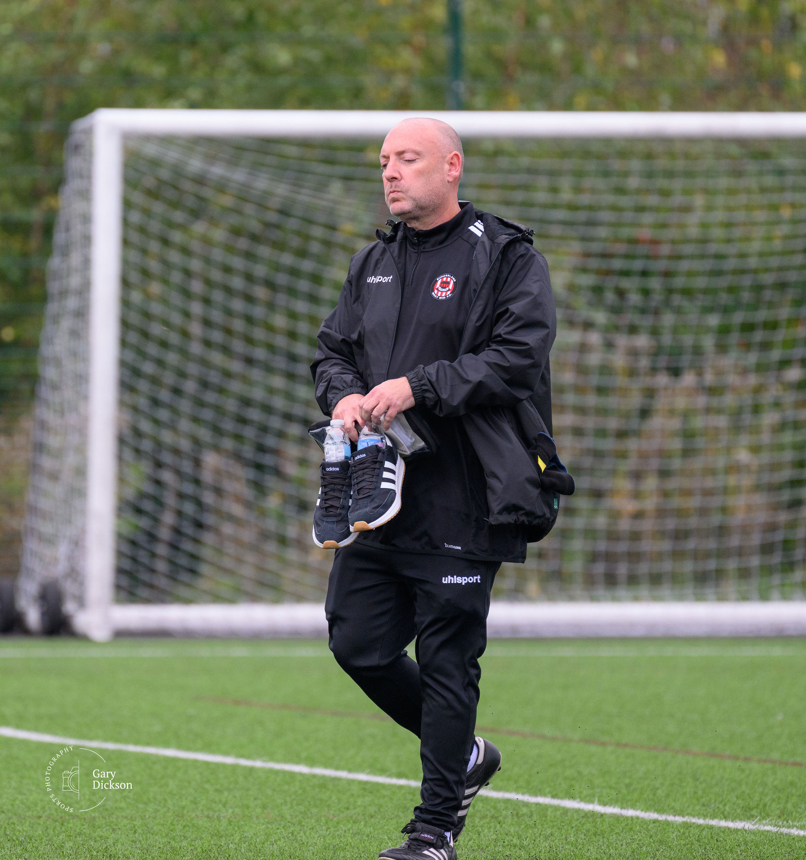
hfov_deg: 2.7
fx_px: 16794
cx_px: 314
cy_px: 357
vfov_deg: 2.9
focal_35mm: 616
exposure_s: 1/1000
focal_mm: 400
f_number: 5.6
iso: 1250
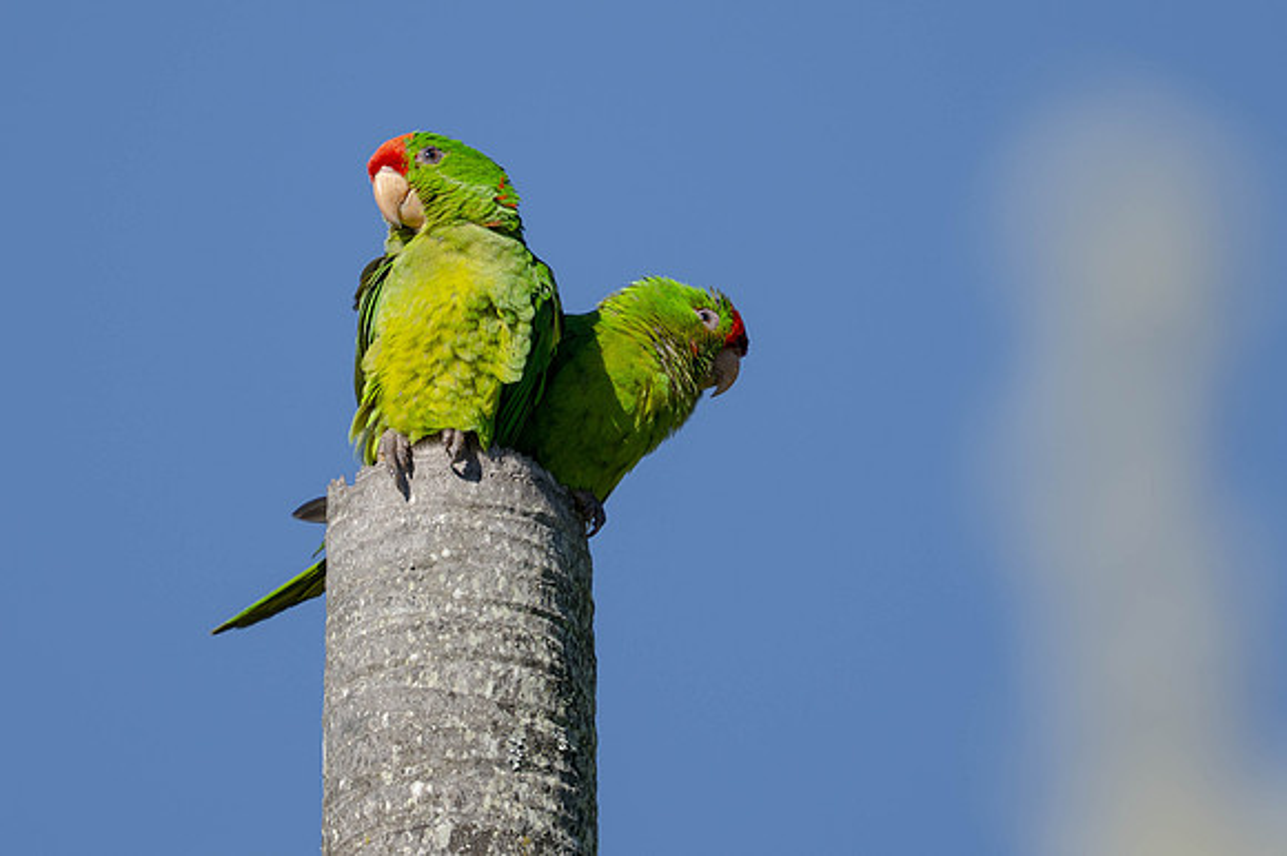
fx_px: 42874
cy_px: 342
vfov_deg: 1.1
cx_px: 599
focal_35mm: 1200
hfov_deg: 1.7
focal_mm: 560
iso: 125
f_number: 4
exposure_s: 1/1000
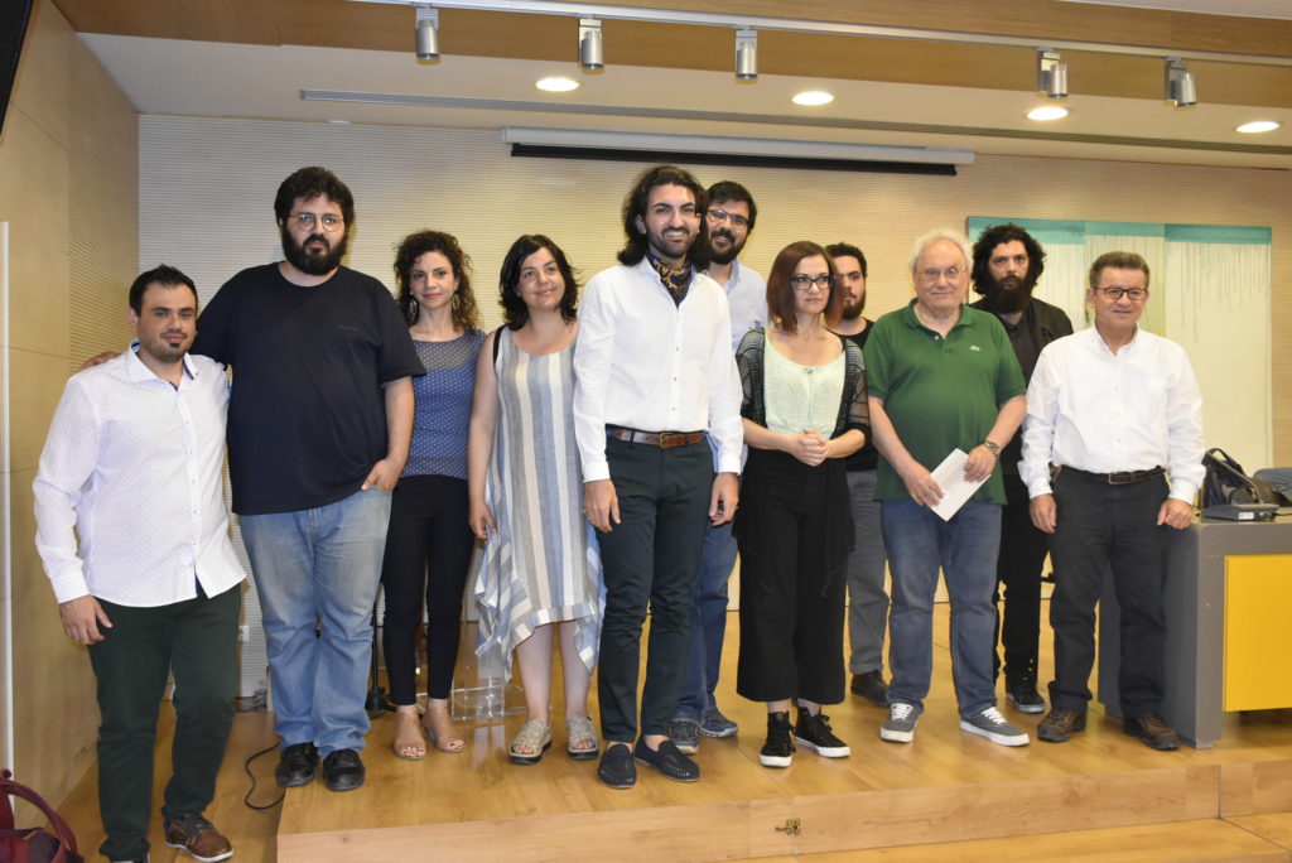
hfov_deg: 55.1
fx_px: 1239
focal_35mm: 34
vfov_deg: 38.4
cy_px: 432
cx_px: 646
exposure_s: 1/60
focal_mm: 23
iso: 1600
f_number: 5.6
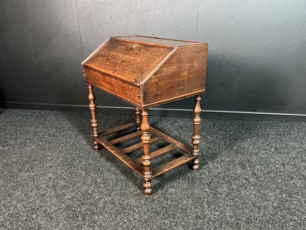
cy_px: 115
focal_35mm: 29
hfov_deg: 61.7
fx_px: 256
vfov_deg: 48.2
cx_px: 153
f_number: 1.8
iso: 500
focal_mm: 3
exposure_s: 1/20
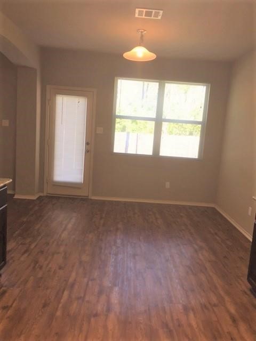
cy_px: 170
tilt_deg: -6.0
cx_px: 128
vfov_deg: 61.7
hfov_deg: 48.2
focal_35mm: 29
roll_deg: -4.0
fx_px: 286
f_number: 2.2
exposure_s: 1/40
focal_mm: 4.15
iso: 32
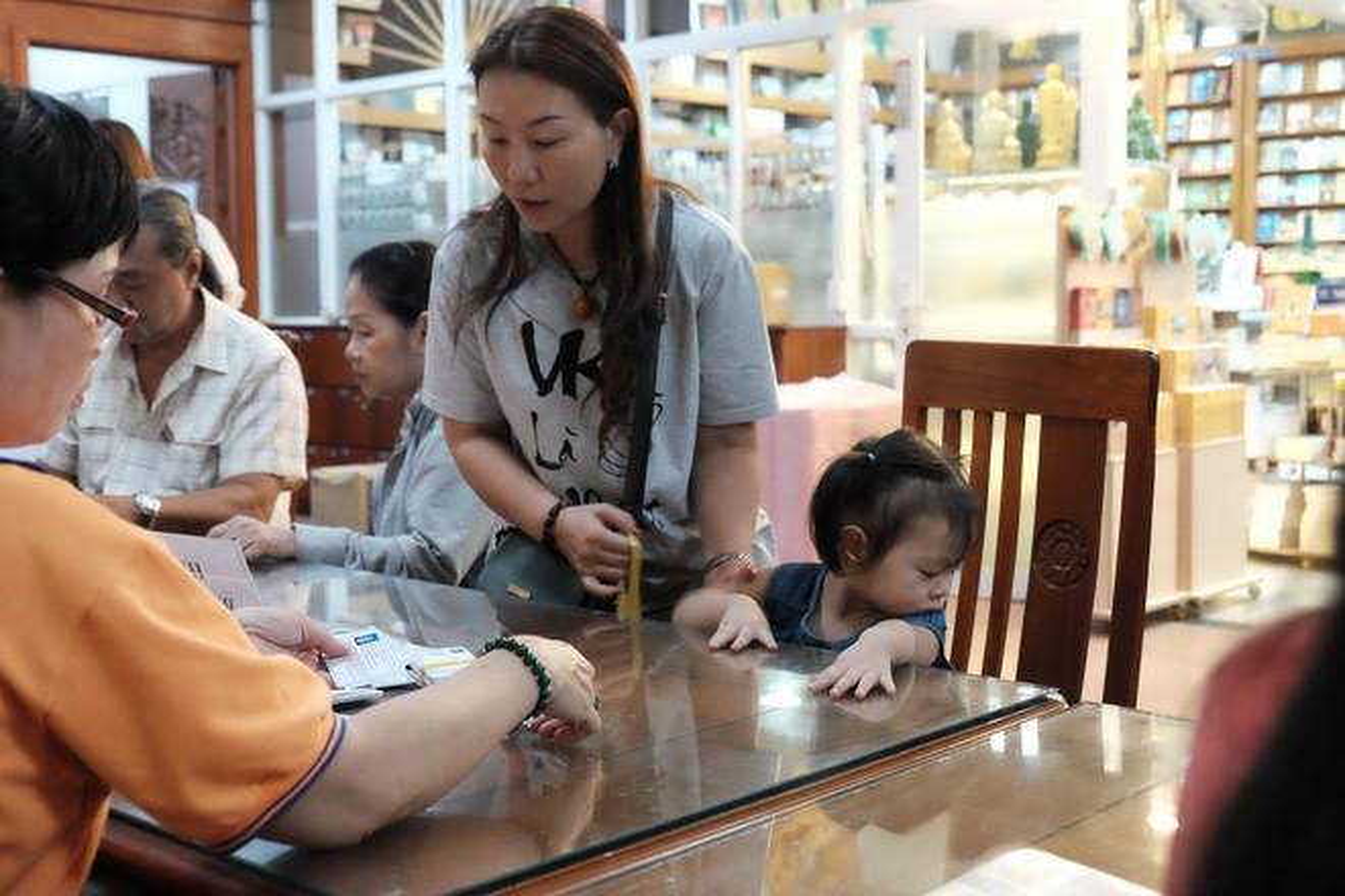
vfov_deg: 30.5
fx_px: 1644
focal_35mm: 44
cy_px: 448
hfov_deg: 44.5
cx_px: 672
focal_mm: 29.3
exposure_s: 1/30
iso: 6400
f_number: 4.3
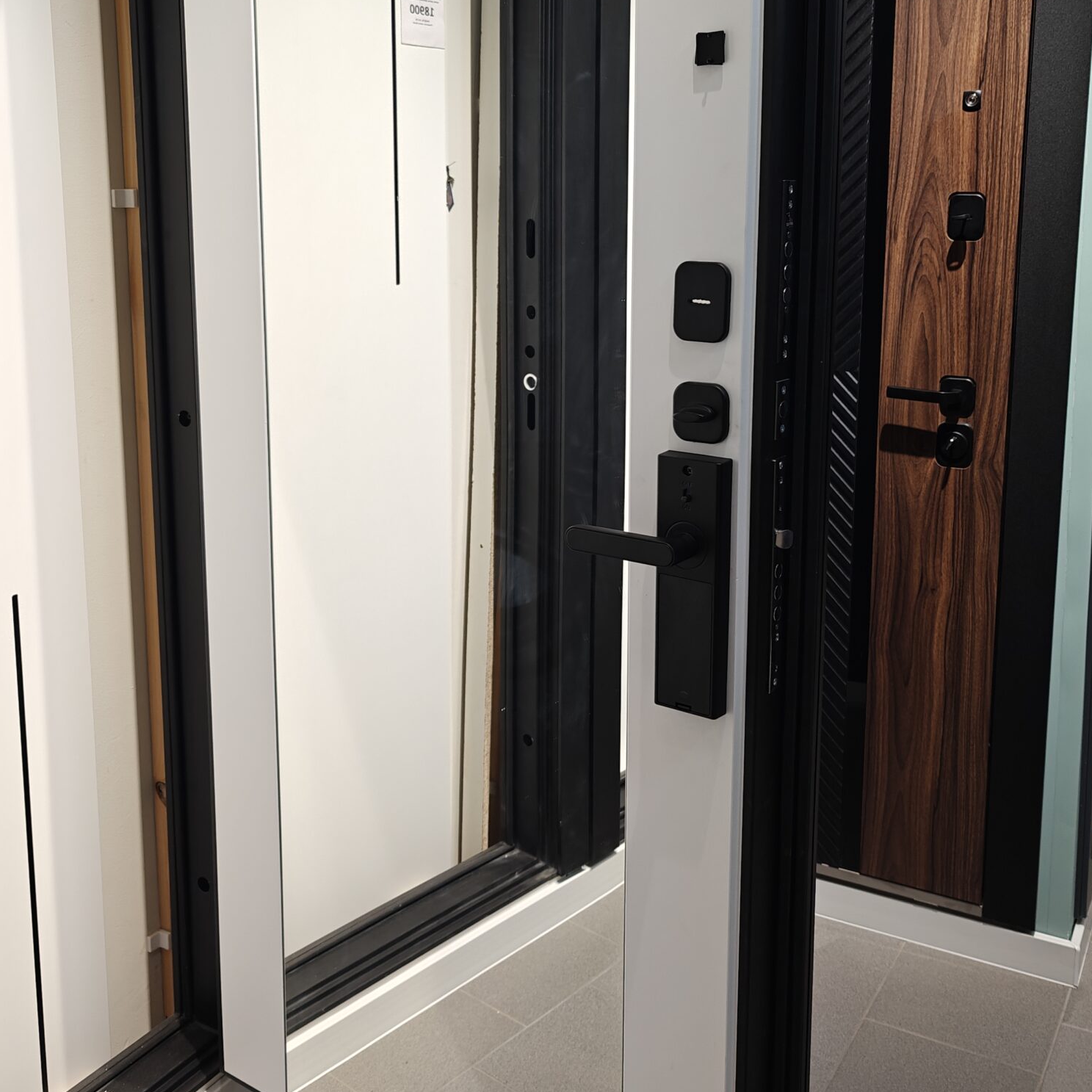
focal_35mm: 35
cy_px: 402
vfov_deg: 46.8
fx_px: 1249
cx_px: 538
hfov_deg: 47.2
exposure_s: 1/100
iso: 160
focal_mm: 6.06
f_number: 1.69
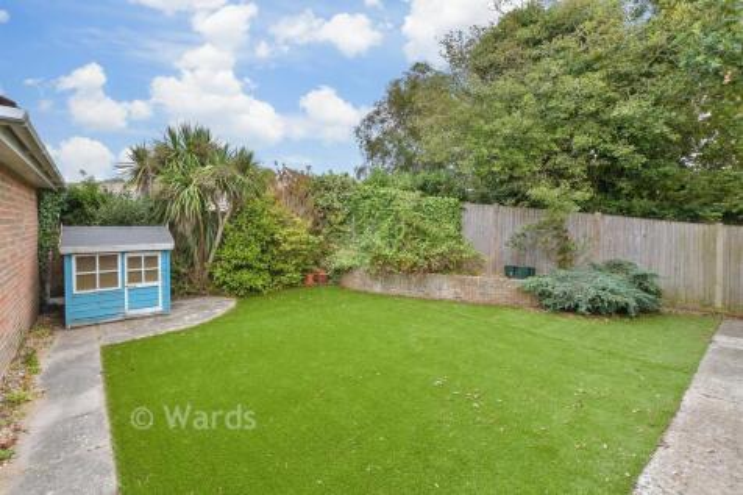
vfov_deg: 77.3
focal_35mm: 15
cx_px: 372
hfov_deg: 100.4
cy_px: 248
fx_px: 309
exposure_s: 1/50
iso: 160
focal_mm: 10
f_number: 6.3
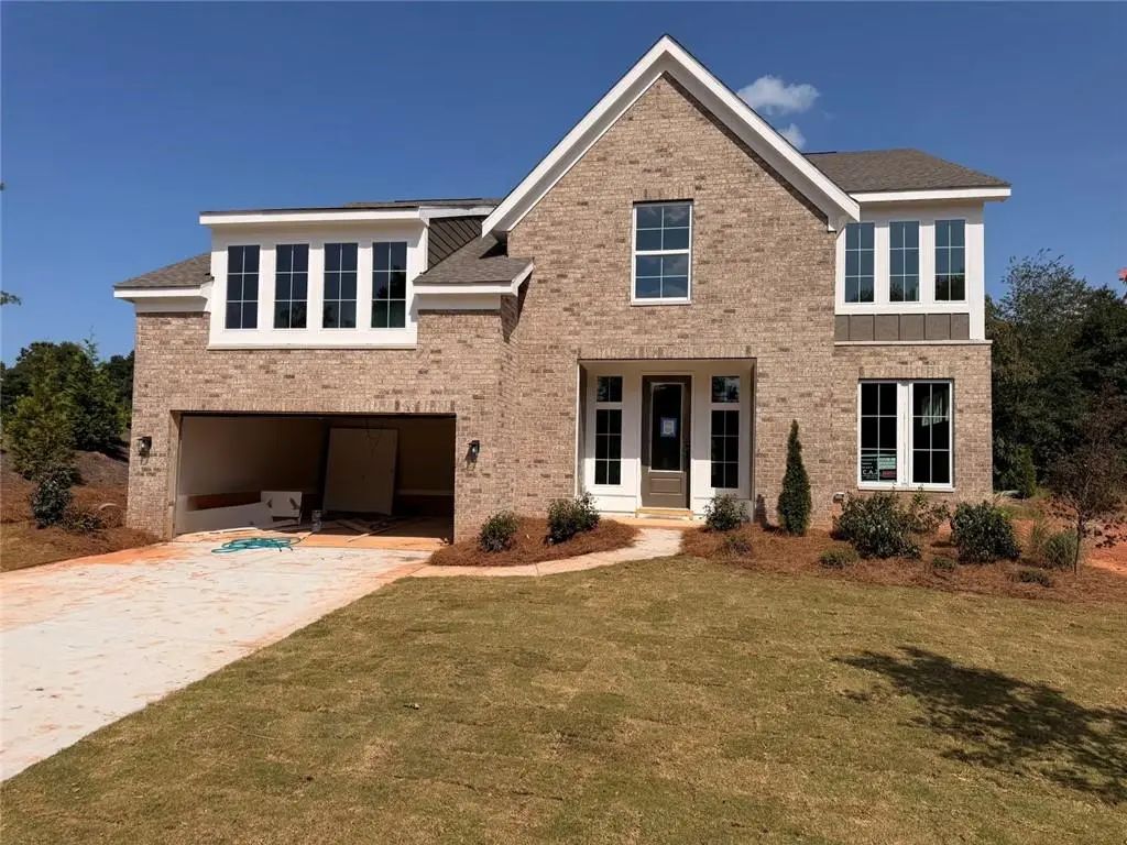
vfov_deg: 56.8
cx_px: 564
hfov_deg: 71.6
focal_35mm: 24
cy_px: 422
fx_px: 781
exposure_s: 1/9091
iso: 80
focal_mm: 6.76
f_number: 1.78
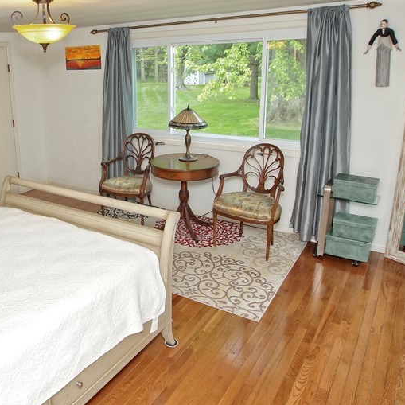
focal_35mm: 30
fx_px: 396
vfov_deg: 53.9
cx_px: 96
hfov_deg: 51.6
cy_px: 166
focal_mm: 11
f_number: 4.5
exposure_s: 1/160
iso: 800
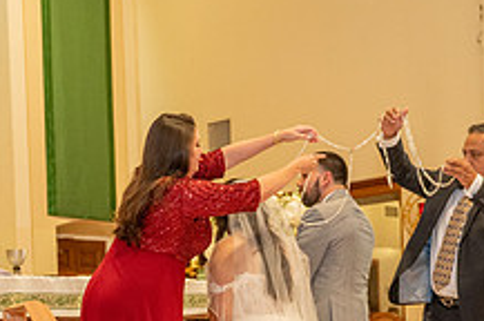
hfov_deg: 27.0
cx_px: 270
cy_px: 382
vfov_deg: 17.3
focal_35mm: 75
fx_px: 1007
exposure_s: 1/160
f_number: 2.8
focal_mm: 28
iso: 1600
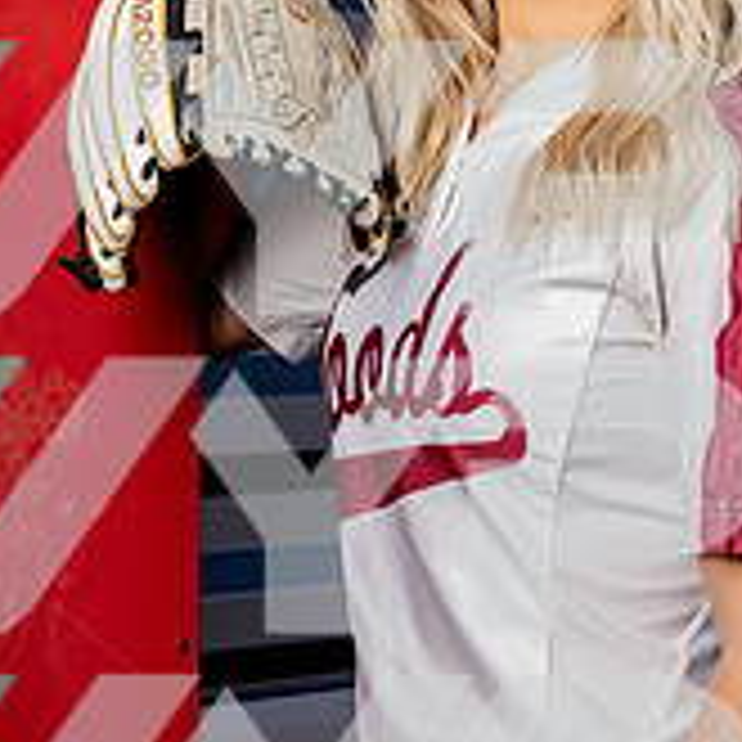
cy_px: 499
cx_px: 418
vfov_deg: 13.9
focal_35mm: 125
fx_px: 3031
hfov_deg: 14.0
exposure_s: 1/250
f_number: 10
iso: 125
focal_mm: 54
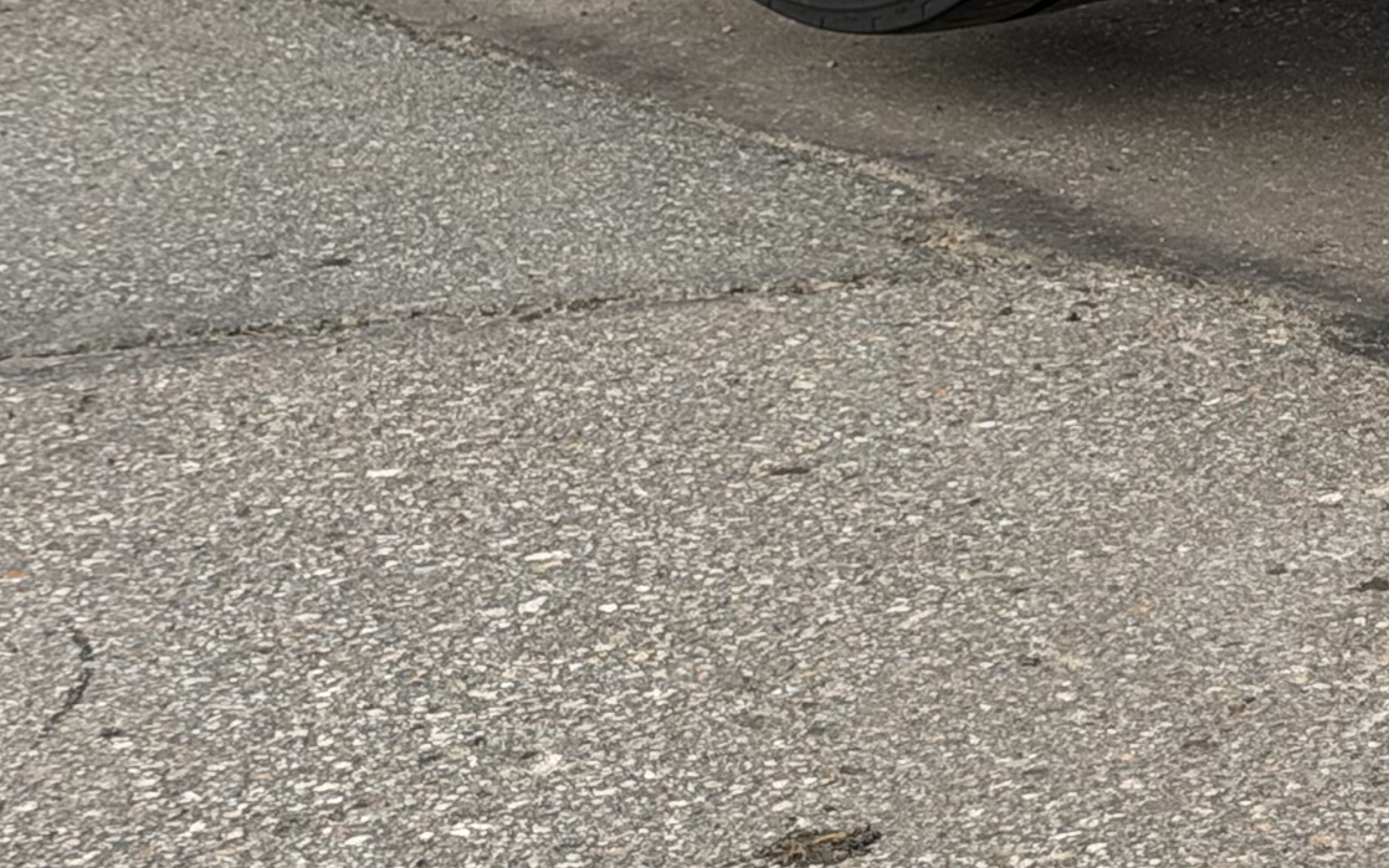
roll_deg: -0.8
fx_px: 4922
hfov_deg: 13.3
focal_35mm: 130
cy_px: -53
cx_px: 2951
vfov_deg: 10.0
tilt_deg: -11.0
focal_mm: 6.93
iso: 80
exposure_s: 1/1116
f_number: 1.8
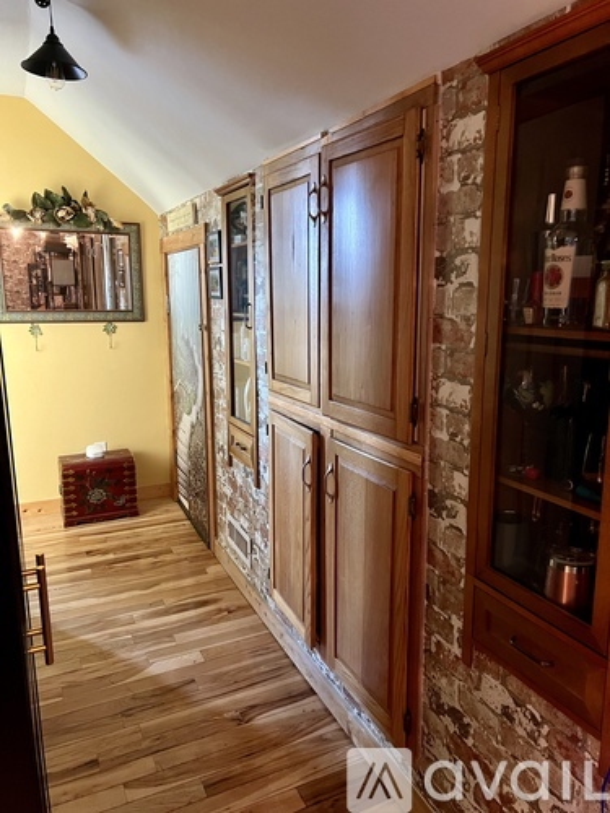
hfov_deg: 53.1
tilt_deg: -10.5
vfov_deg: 67.3
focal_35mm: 26
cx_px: 305
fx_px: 611
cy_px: 406
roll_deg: +0.0
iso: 500
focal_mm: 5.7
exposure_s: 1/40
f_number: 1.5
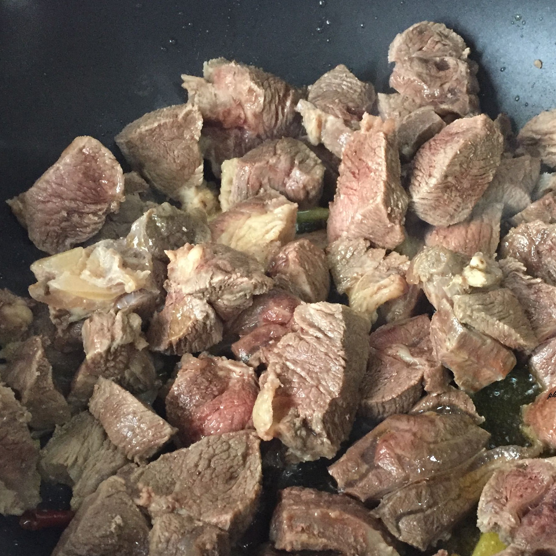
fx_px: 854
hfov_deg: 35.9
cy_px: 349
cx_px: 337
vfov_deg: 35.8
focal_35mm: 47
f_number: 2.2
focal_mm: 4.15
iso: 320
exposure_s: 1/17
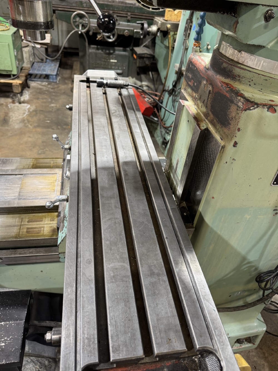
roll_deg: -8.6
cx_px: 139
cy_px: 186
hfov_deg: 56.8
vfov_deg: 71.6
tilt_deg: -40.7
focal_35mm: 24
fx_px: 257
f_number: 1.78
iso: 200
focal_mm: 6.76
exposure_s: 1/60
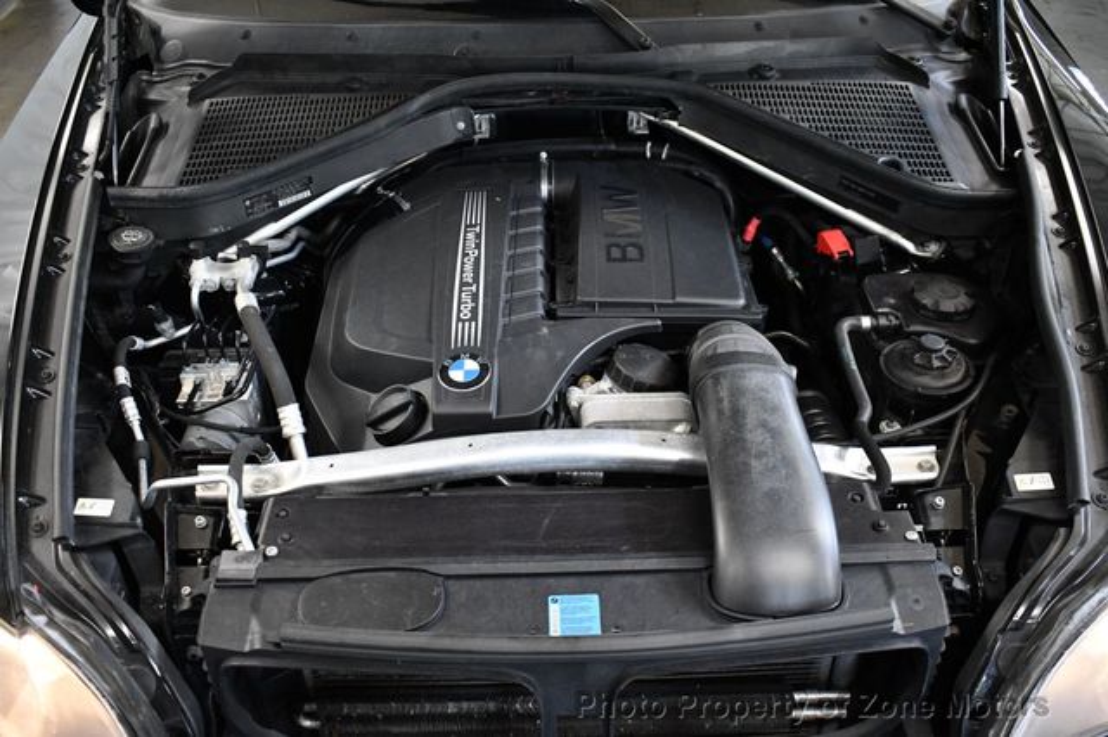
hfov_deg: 55.8
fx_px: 1046
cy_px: 368
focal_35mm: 34
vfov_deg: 38.8
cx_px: 554
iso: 2500
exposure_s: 1/125
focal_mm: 23
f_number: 3.8
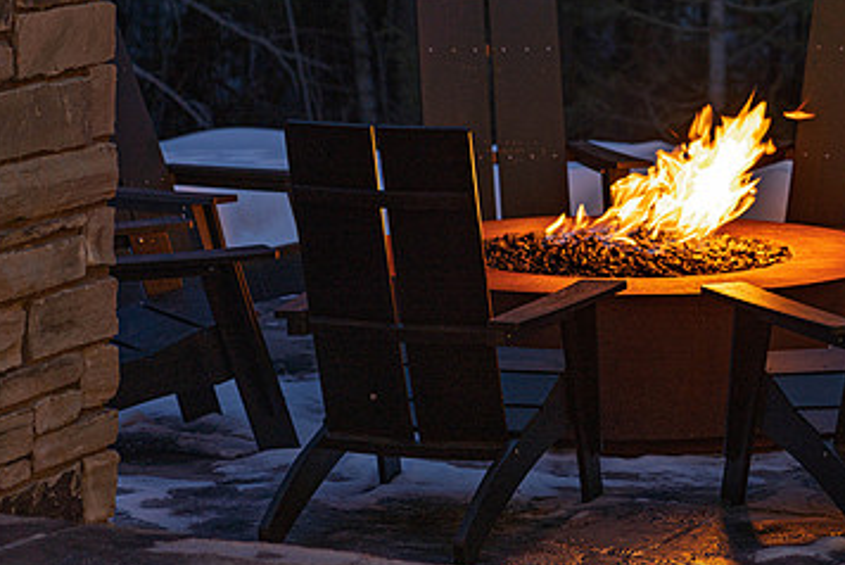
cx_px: 676
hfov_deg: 12.0
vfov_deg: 8.0
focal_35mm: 171
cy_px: 182
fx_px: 4017
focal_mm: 105
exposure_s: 1/10
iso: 200
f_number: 4
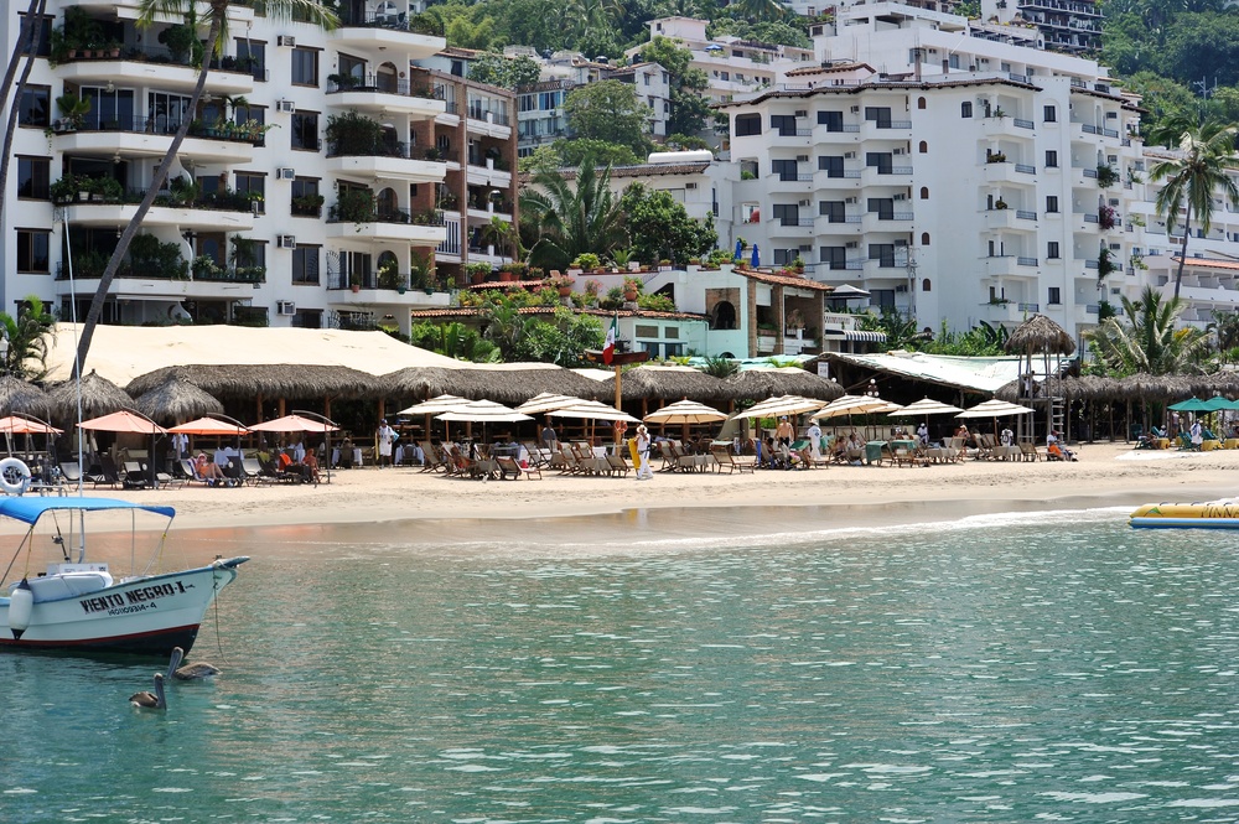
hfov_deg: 25.4
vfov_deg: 17.0
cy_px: 412
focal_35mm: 80
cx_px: 620
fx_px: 2751
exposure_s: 1/400
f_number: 10
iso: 200
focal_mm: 80
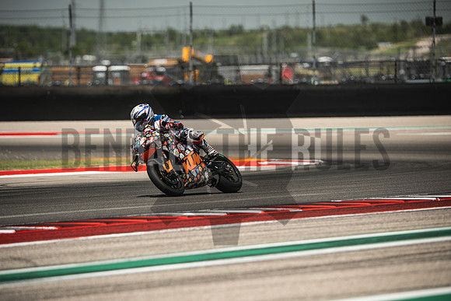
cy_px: 150
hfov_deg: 6.9
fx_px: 3759
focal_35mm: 300
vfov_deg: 4.6
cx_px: 226
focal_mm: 200
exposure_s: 1/2000
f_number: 2.5
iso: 160
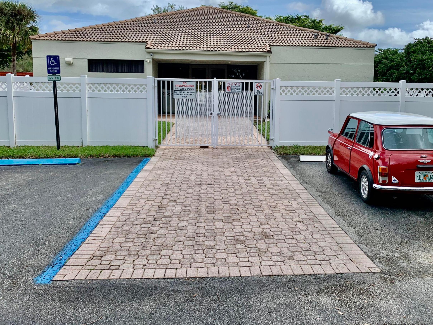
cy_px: 133
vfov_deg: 45.3
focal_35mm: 31
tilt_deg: -6.2
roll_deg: -0.6
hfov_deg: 58.3
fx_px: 388
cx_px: 232
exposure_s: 1/1718
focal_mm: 4.25
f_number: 1.8
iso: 25
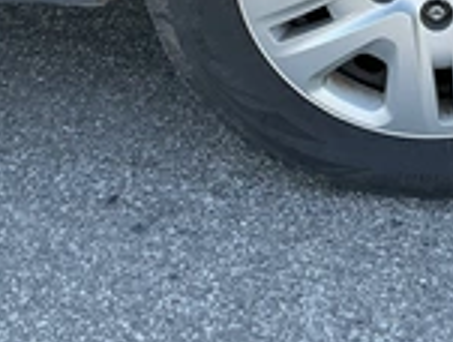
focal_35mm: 74
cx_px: 423
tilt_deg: -22.4
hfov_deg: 25.3
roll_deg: -6.8
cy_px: -72
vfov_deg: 18.9
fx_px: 971
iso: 25
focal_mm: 3
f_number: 1.8
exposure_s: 1/229
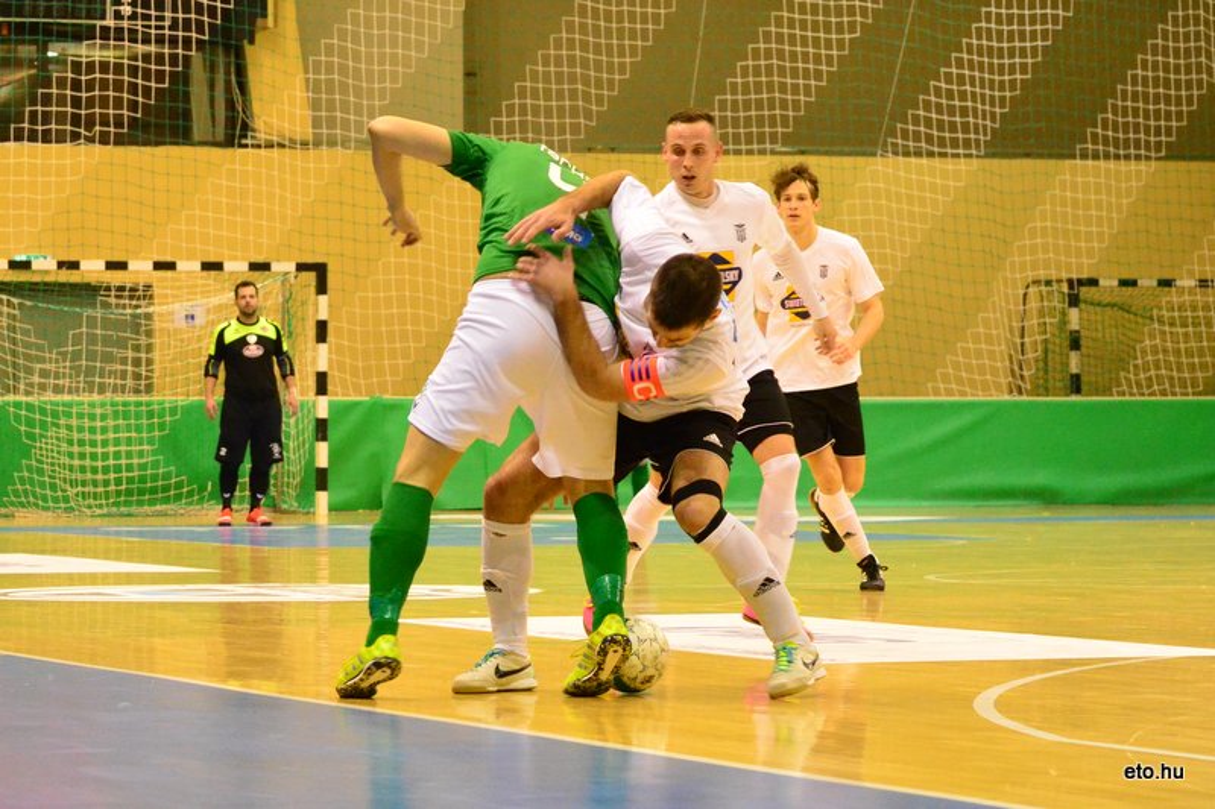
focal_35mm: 105
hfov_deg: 19.5
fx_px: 3543
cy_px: 404
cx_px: 608
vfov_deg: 13.0
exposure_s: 1/400
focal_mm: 70
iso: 6400
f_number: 5.6
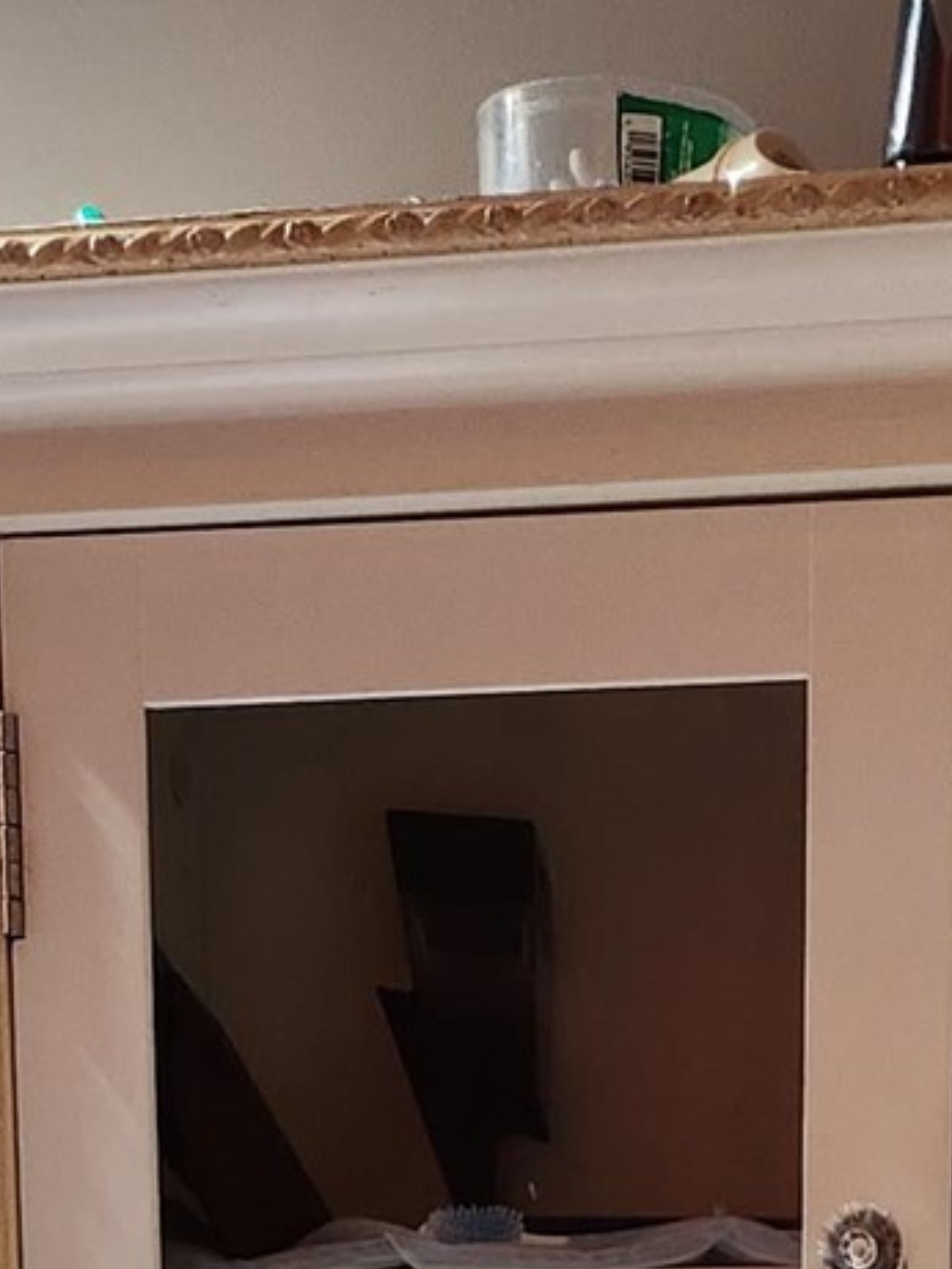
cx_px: 787
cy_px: 2984
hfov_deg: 12.8
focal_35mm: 115
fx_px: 4215
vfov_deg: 13.2
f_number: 1.8
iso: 160
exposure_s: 1/120
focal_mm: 5.4
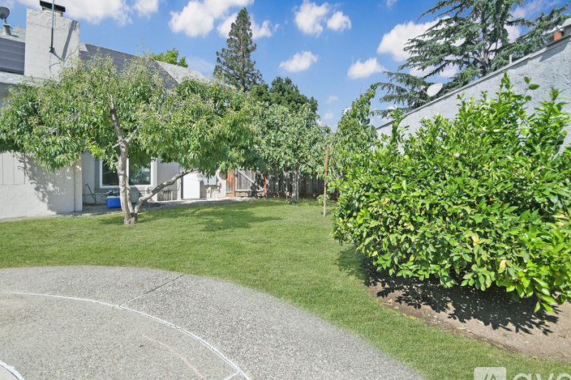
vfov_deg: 73.7
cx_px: 301
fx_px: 254
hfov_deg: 96.7
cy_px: 197
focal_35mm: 16
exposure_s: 1/3200
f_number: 4.5
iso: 320
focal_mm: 10
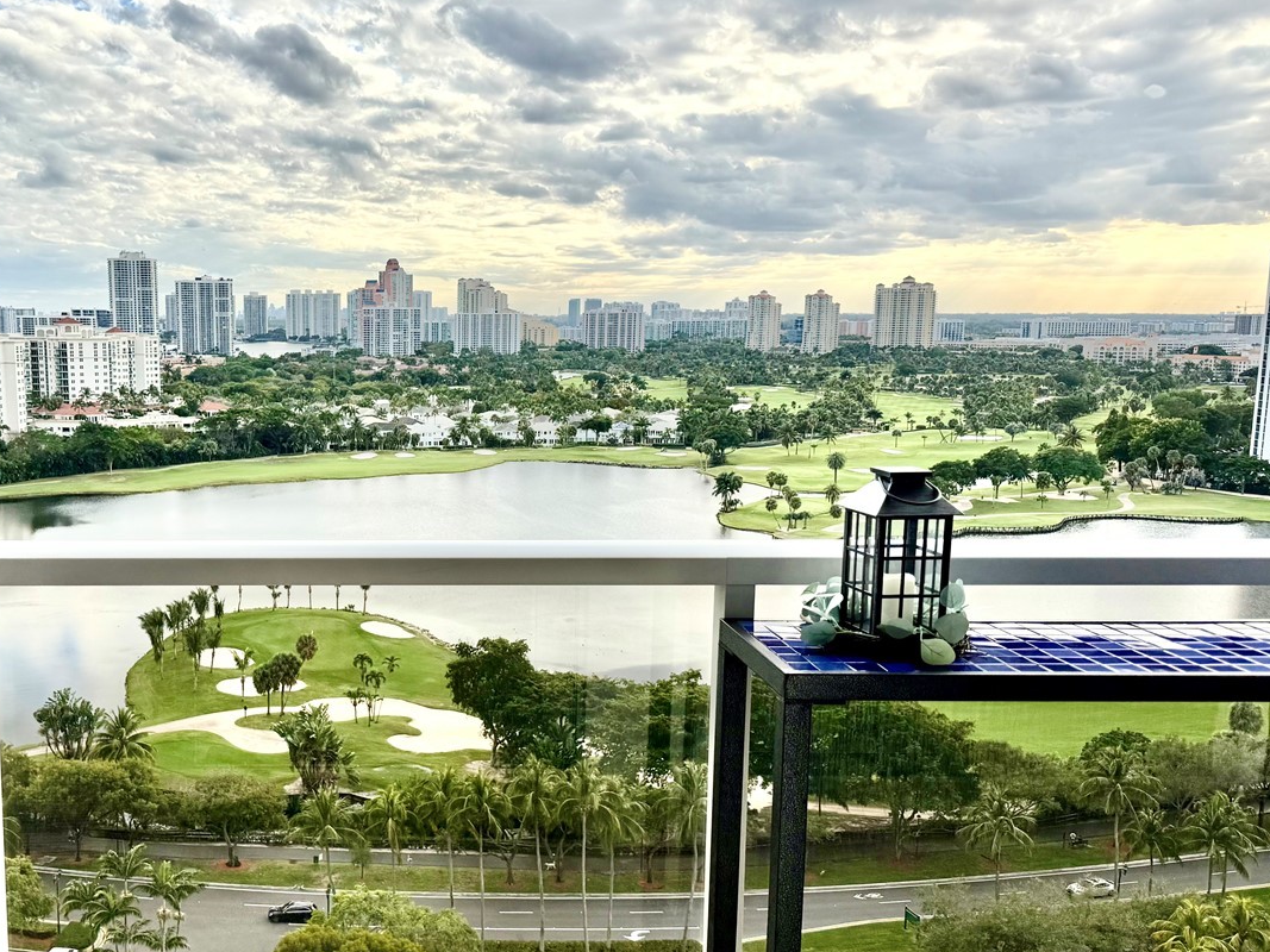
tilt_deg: -9.8
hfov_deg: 50.1
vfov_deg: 39.6
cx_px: 382
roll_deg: +0.3
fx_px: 1321
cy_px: 533
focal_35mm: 36
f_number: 1.78
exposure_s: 1/2611
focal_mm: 6.76
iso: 80
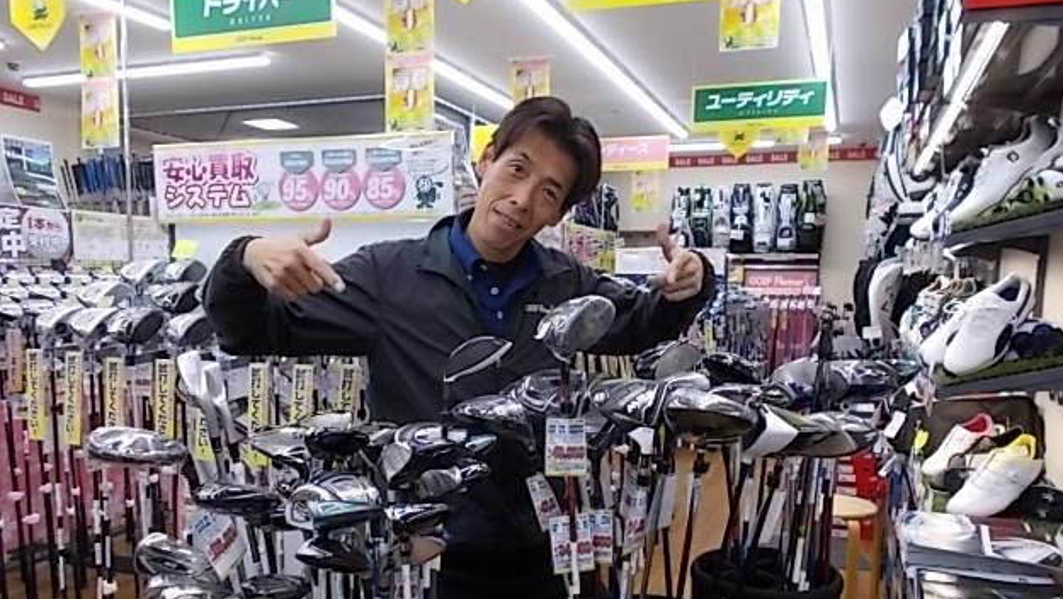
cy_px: 390
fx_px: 818
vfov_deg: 39.8
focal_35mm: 29
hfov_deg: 66.0
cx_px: 543
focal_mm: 4.6
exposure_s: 1/25
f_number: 3.2
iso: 80
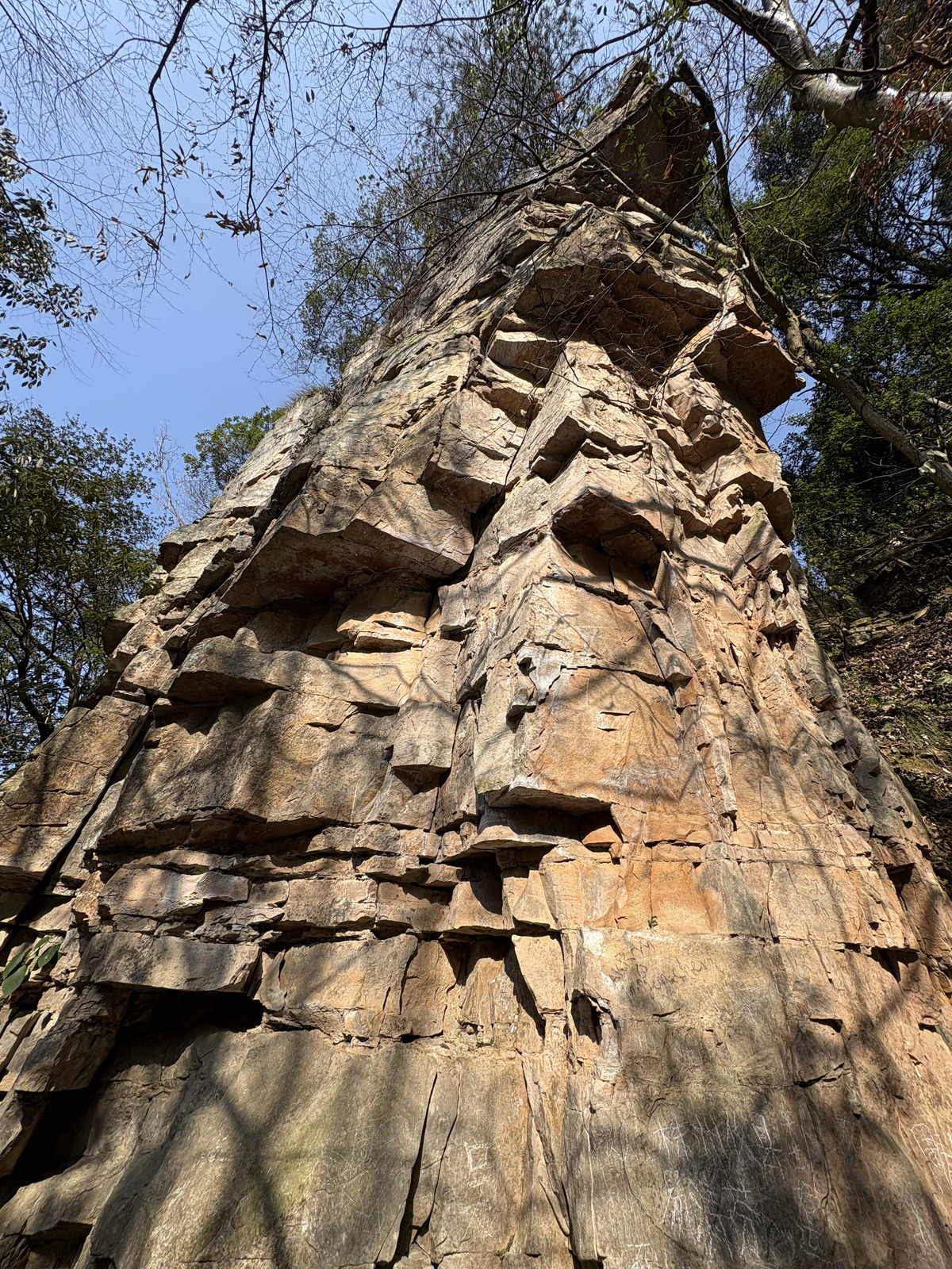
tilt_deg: +45.9
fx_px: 513
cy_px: 634
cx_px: 476
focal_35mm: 14
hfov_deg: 85.7
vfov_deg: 102.1
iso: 40
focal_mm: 2.22
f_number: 2.2
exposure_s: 1/1078
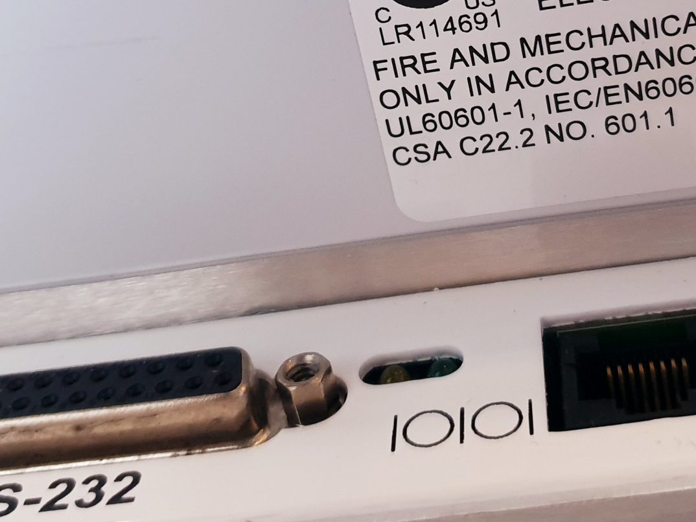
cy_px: 48
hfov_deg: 31.0
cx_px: 450
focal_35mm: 62
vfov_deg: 23.0
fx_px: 1246
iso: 250
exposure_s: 1/50
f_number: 1.5
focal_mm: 4.3
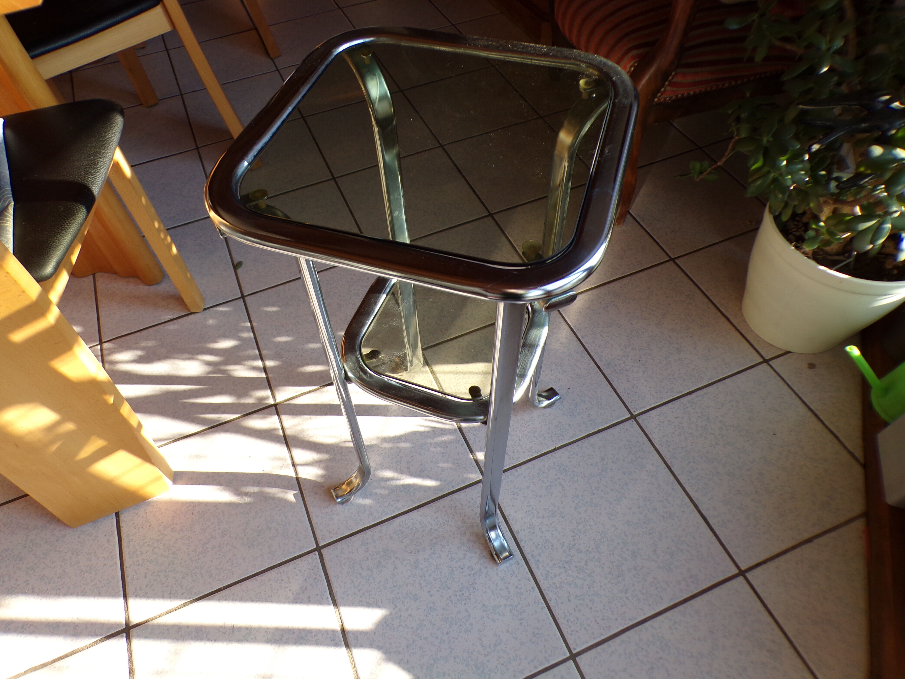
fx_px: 627
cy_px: 340
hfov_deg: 71.6
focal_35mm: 24
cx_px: 452
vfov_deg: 56.8
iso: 80
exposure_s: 1/120
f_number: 3
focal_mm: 4.3
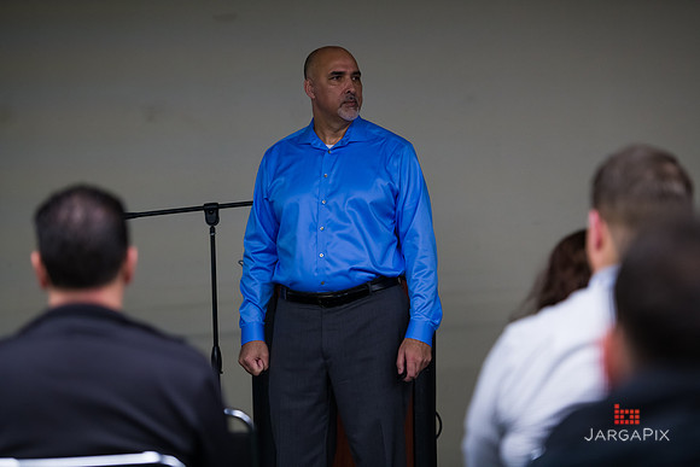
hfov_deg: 15.2
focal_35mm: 135
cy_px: 234
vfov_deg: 10.2
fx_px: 2625
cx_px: 350
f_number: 3.2
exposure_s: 1/200
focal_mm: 135
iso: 1600
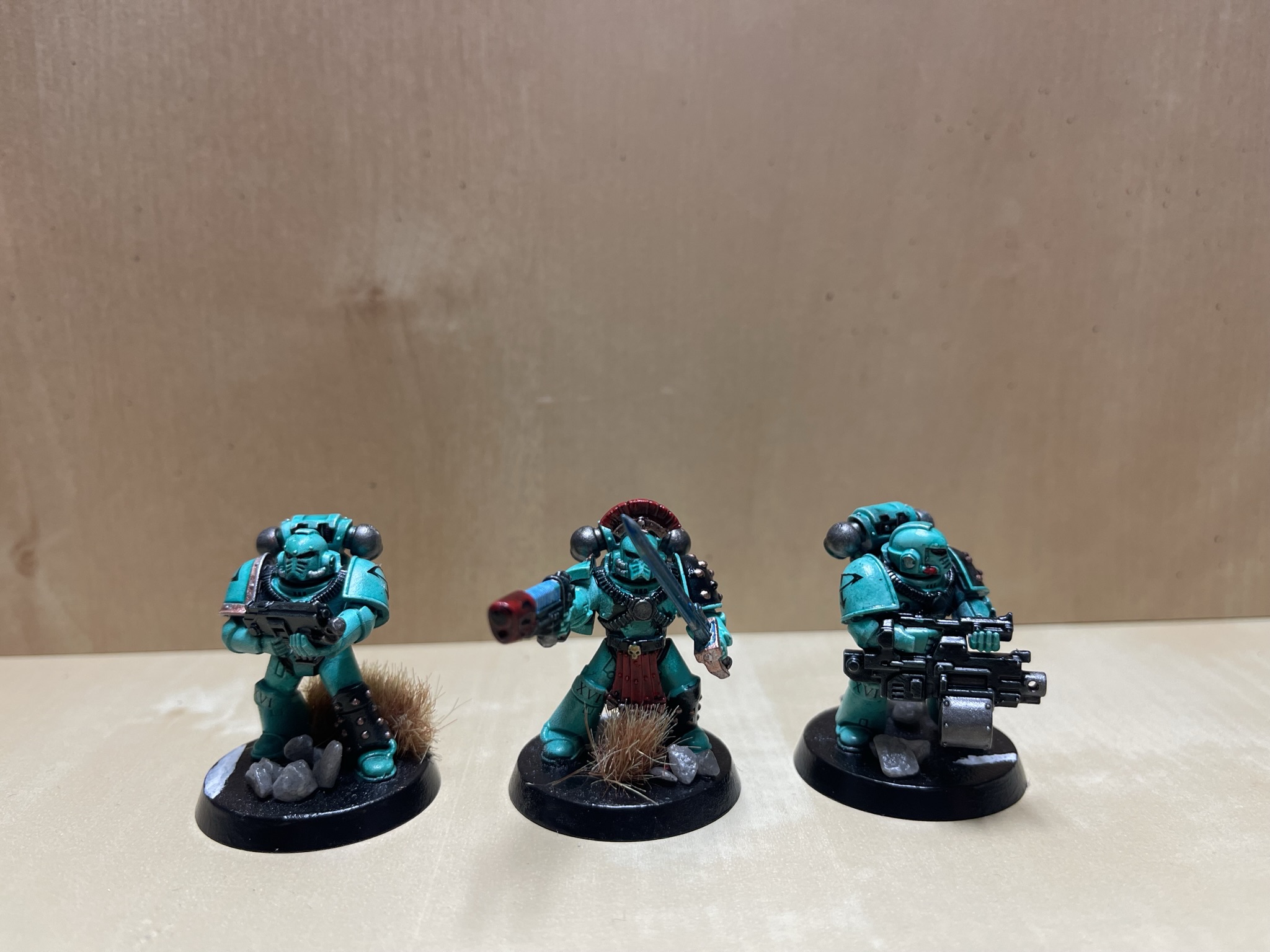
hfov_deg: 67.3
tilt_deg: -9.4
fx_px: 954
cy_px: 476
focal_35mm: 26
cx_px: 635
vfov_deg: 53.1
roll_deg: +1.3
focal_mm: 5.1
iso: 100
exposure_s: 1/100
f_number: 1.6
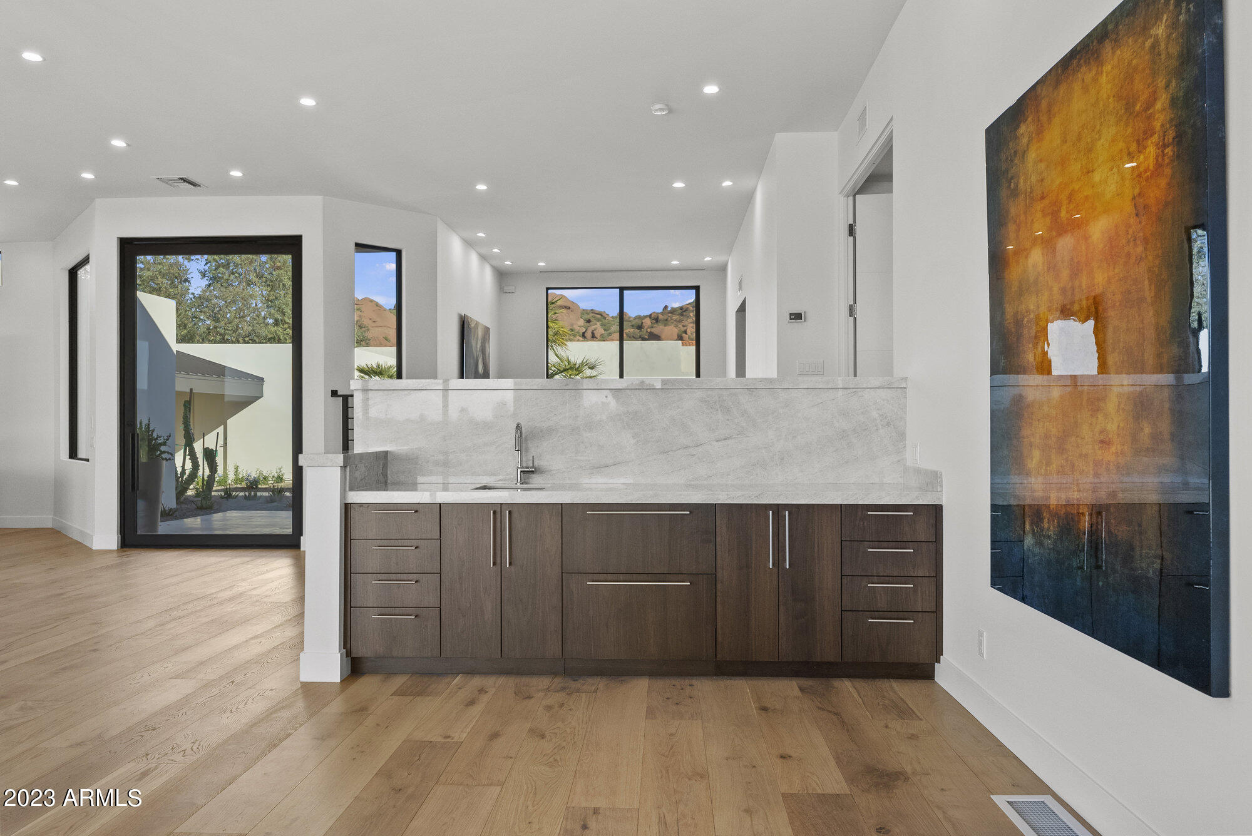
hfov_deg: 73.7
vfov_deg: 53.2
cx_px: 626
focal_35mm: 24
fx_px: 835
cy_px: 418
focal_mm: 24
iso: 2000
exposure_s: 1/125
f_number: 8
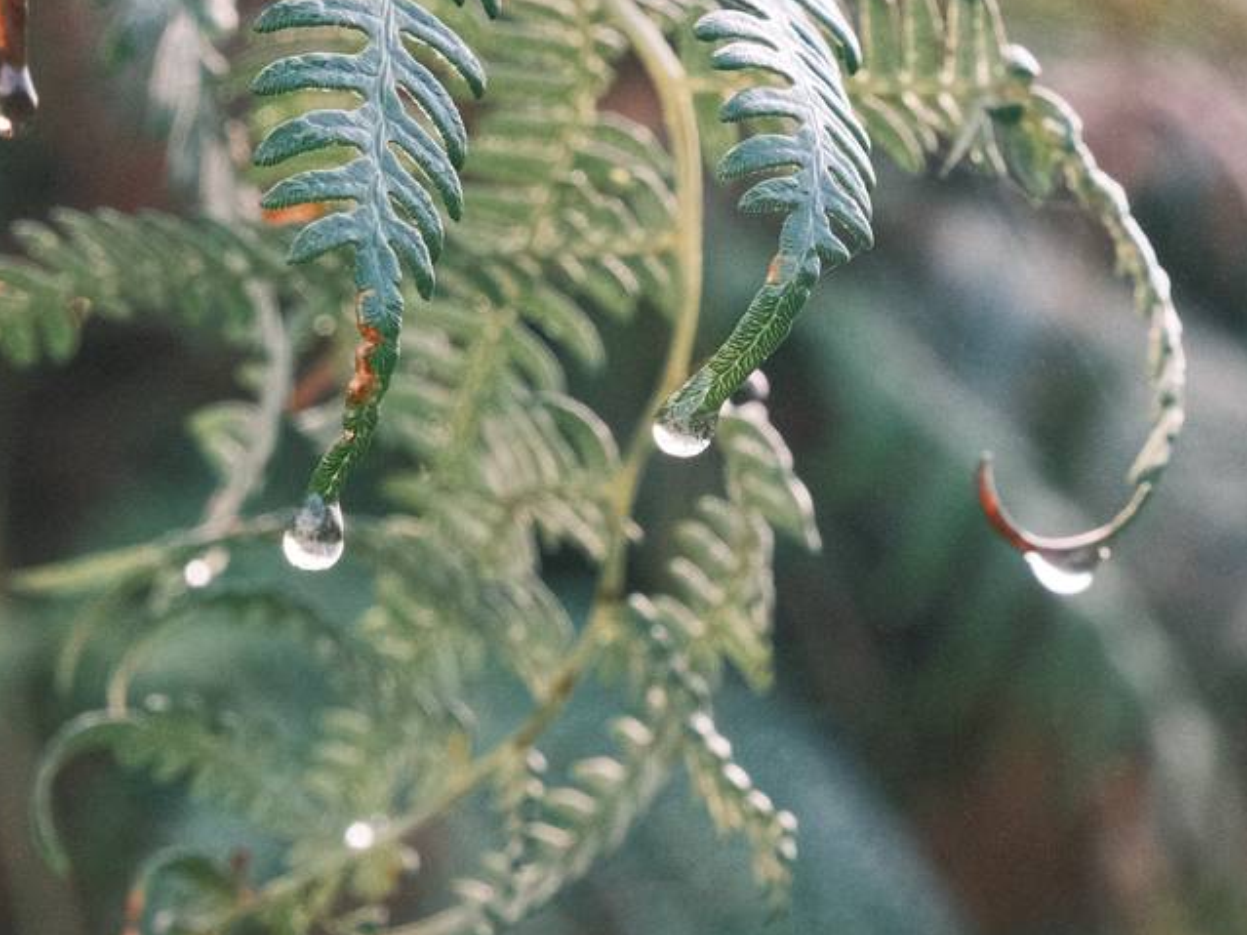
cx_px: 855
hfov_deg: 10.8
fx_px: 6591
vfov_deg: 8.1
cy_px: 432
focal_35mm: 183
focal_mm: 50.5
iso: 2500
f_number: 8
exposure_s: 1/150
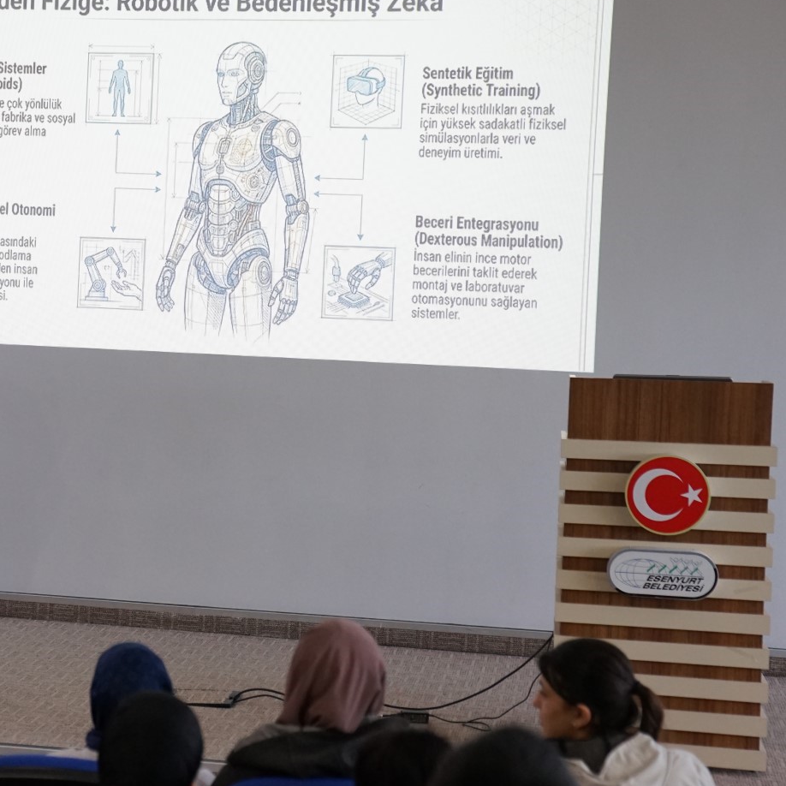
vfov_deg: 20.6
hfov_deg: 20.3
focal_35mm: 84
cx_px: 117
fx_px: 2158
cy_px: 422
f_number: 2.8
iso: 2000
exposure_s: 1/200
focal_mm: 56
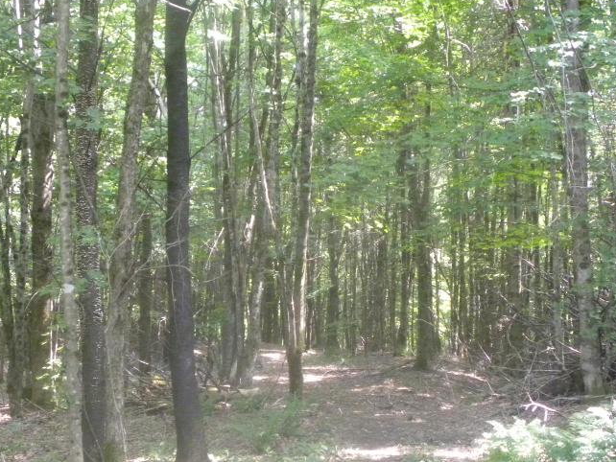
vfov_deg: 24.8
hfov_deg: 32.7
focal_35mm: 59
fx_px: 1050
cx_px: 299
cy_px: 279
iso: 400
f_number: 3.2
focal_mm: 6.6
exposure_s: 1/44.6
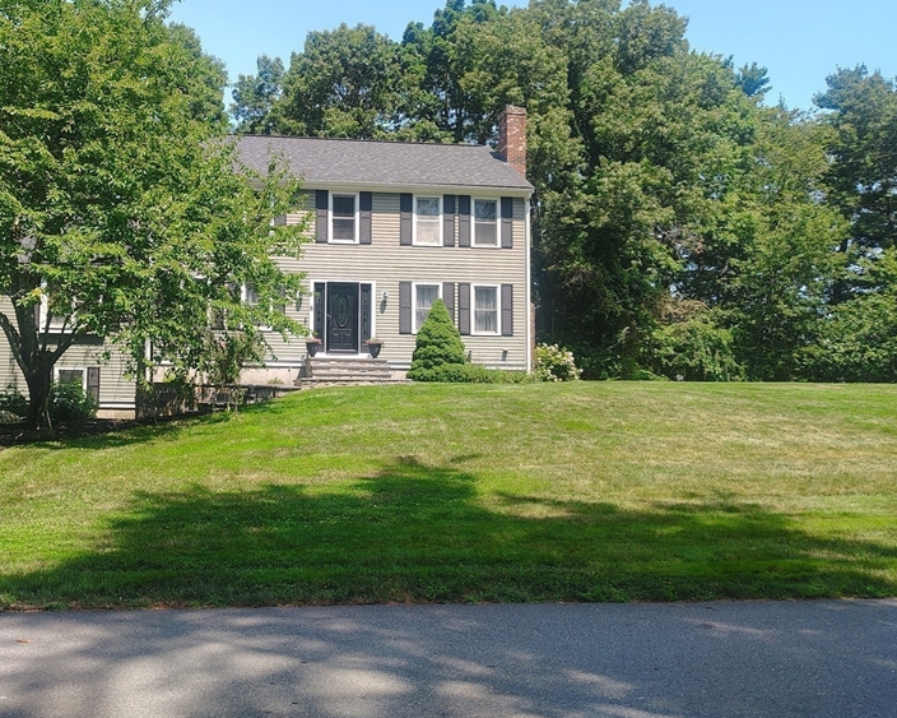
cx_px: 308
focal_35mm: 34
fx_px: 902
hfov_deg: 52.0
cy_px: 339
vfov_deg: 43.3
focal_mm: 5.56
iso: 100
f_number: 1.8
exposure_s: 1/474
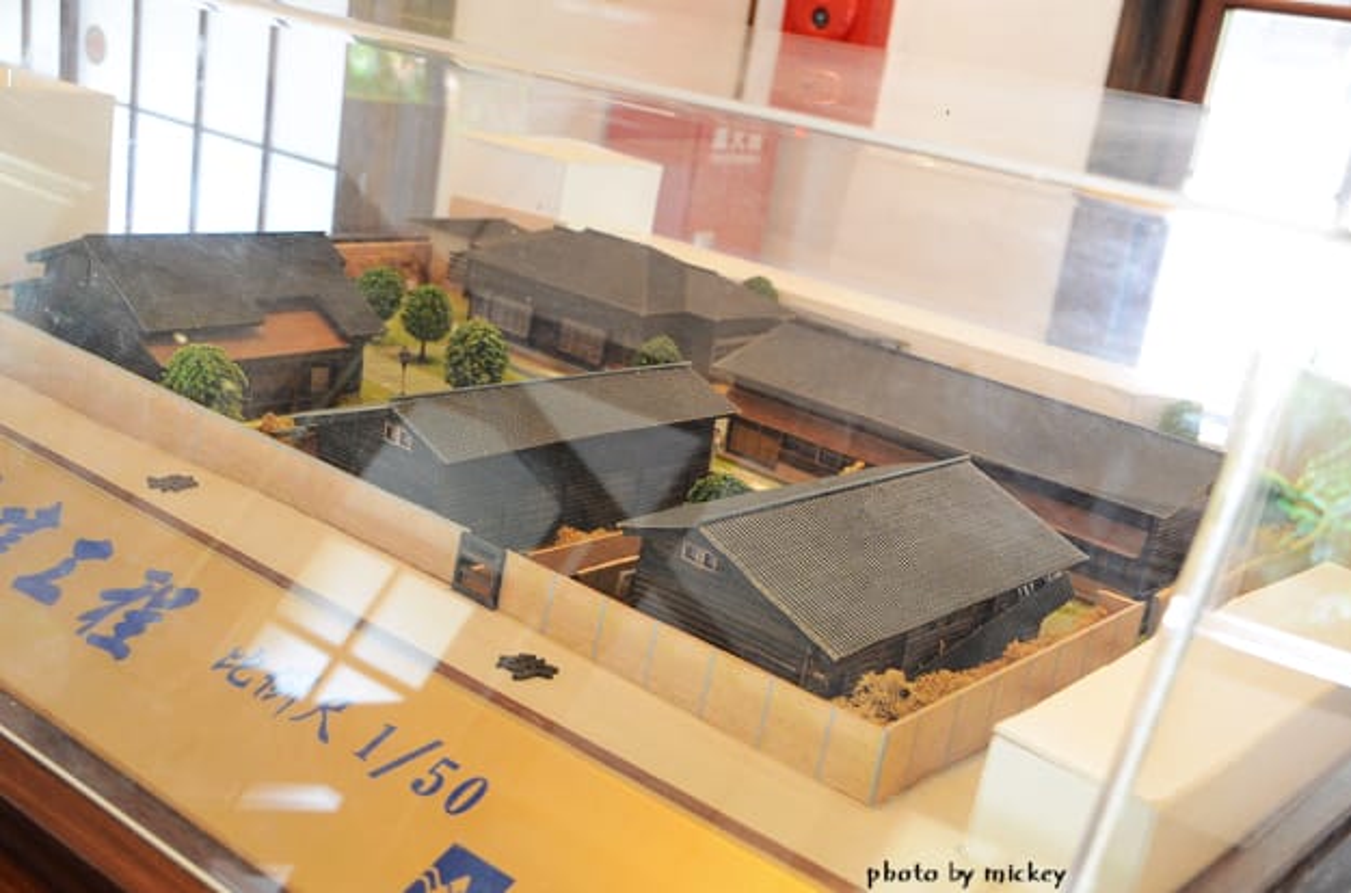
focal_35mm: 45
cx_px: 676
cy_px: 446
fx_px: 1684
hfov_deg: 43.7
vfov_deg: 29.7
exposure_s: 1/25
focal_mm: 30
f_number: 5
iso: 800
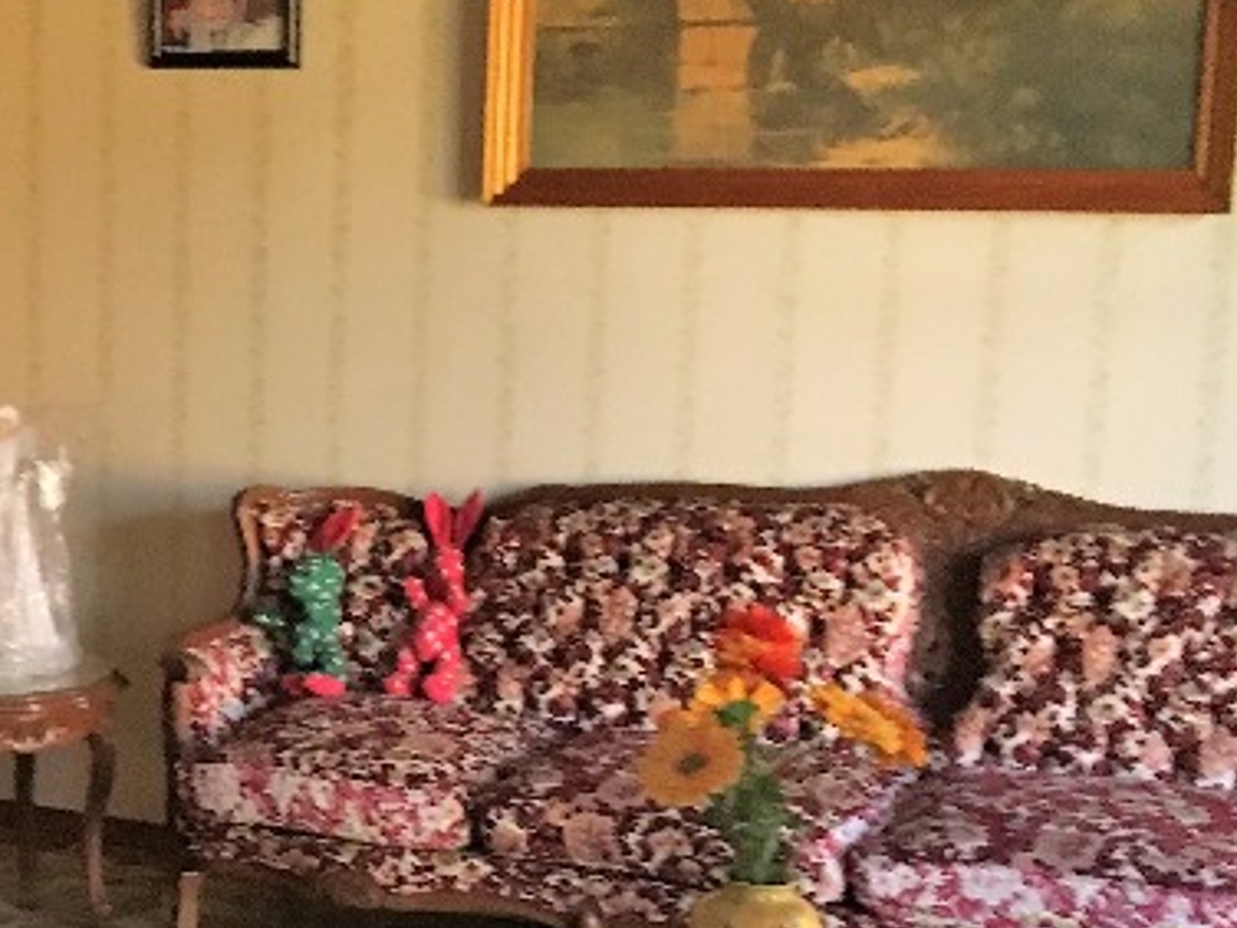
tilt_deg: -12.2
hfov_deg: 23.3
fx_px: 2823
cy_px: 694
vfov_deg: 18.5
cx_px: -95
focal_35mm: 79
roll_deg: +0.5
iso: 160
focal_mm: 4.15
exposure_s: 1/30
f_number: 2.2
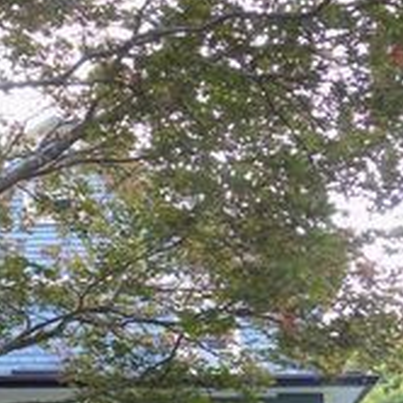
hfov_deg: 20.5
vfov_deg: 21.3
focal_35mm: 80
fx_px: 1054
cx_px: -56
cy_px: 344
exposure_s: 1/30
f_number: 3.3
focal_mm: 5.3
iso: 280
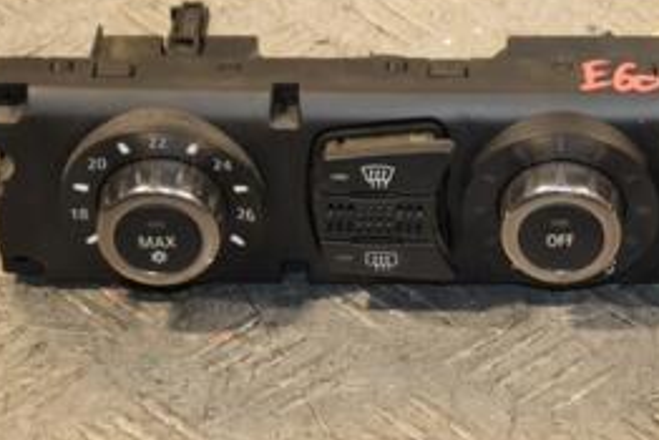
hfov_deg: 9.6
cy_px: 63
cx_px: 641
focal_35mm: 213
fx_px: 3901
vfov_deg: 6.4
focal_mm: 62
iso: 800
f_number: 5.3
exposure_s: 1/125
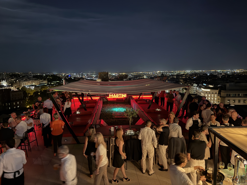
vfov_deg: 56.8
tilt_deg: -8.2
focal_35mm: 24
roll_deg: +1.2
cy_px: 92
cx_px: 124
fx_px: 171
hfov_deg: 71.6
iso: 1600
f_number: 1.78
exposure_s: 1/18
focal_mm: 6.76
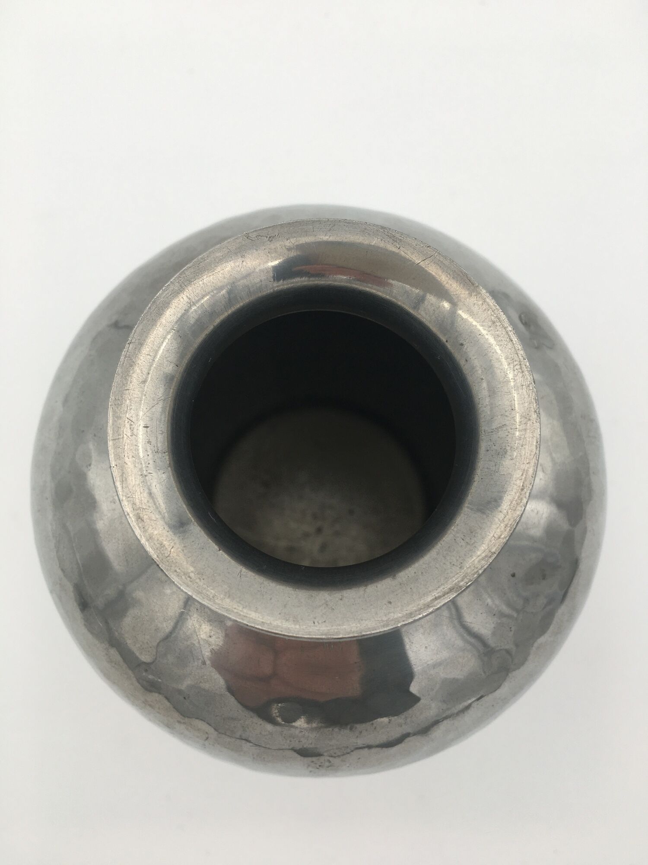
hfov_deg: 48.2
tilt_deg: -76.1
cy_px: 432
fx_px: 724
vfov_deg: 61.7
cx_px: 324
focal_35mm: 29
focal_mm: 4.15
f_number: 2.2
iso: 25
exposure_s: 1/229
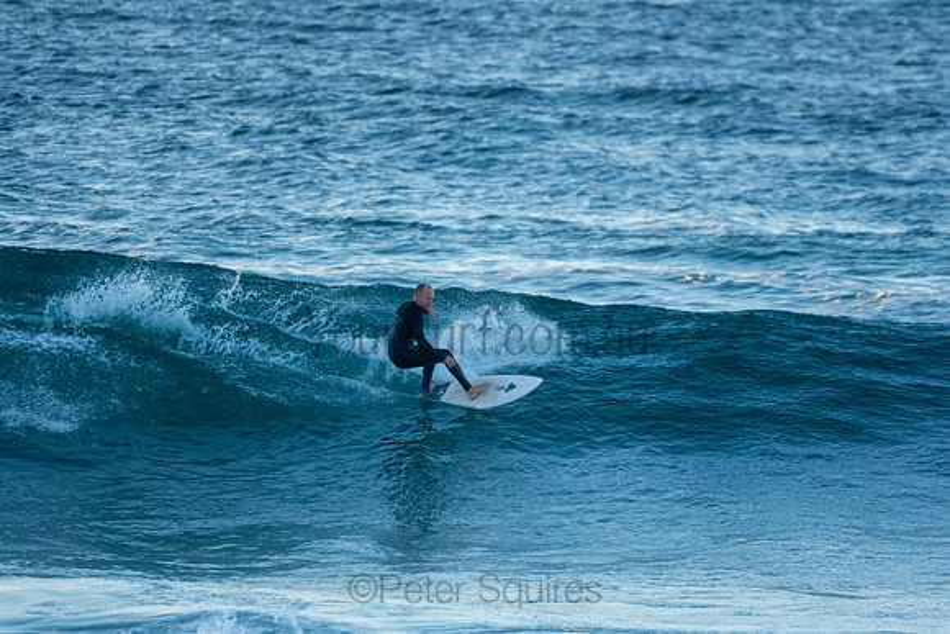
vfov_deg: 1.8
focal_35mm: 750
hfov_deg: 2.7
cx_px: 475
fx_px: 19795
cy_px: 317
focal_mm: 500
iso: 1600
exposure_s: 1/1250
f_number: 5.6
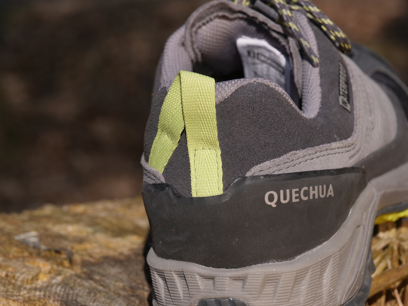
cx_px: 204
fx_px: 1414
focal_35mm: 120
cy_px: 153
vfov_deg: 12.3
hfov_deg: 16.4
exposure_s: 1/320
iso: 400
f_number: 8
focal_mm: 60
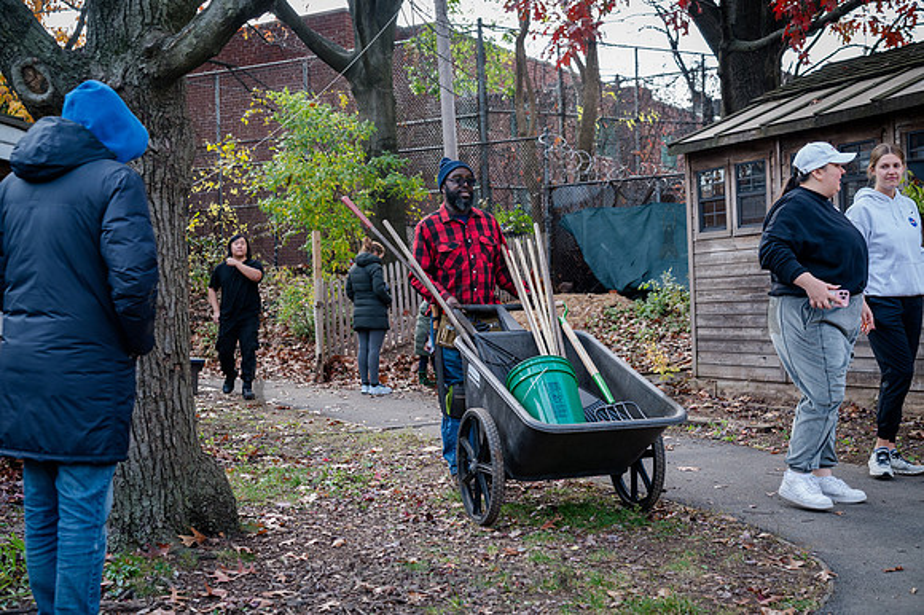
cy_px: 308
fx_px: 1103
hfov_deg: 45.5
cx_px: 462
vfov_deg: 31.2
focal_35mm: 43
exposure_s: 1/250
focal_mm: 43
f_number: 4
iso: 1000
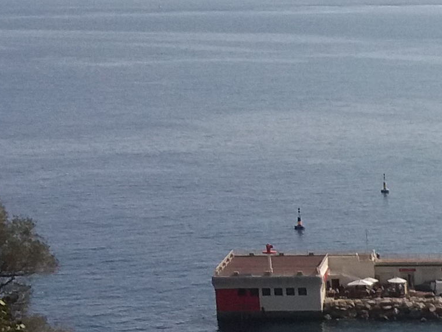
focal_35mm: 152
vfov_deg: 9.5
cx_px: 933
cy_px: 478
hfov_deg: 11.5
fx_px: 1941
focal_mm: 3.7
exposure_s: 1/2839
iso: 64
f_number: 1.9
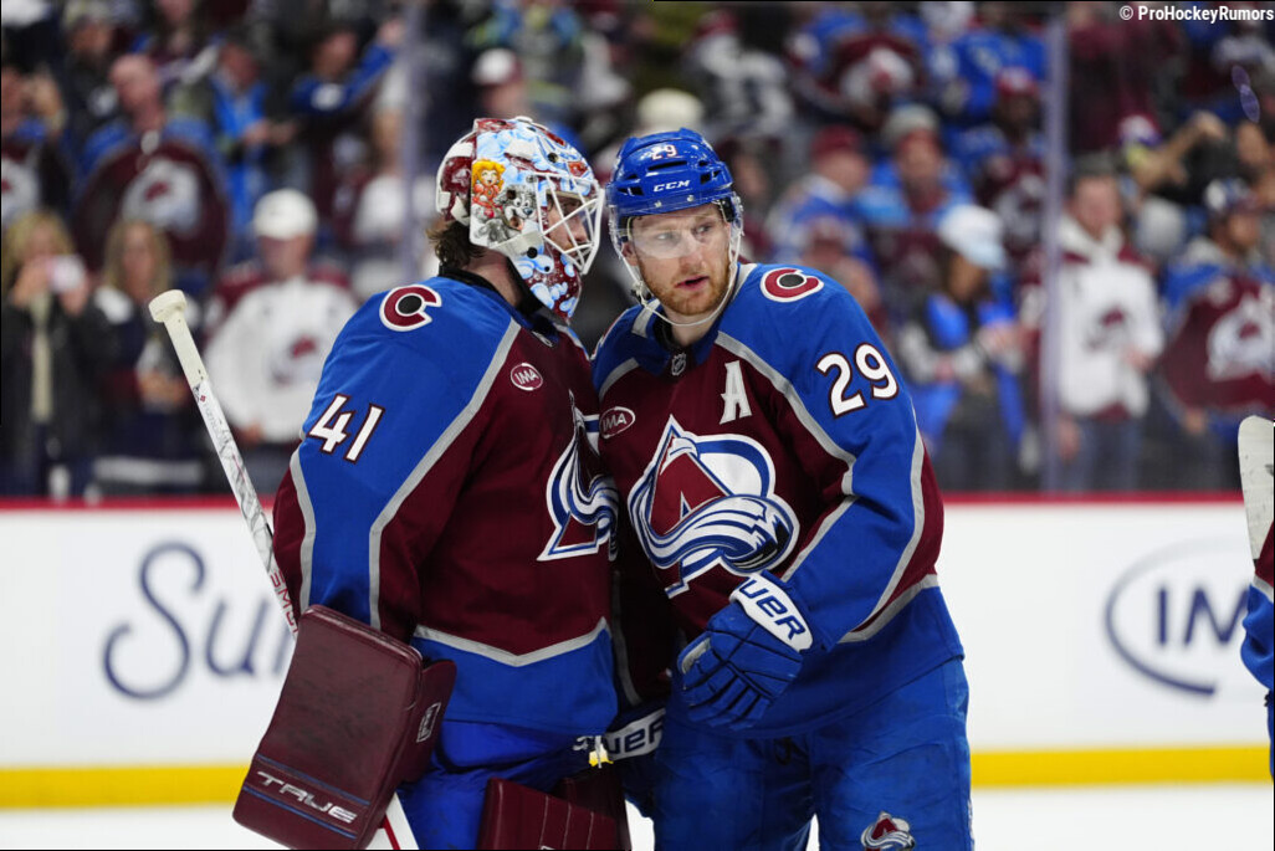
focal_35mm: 200
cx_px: 638
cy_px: 426
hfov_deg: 10.3
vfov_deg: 6.9
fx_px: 7086
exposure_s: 1/2500
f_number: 2.8
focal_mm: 200
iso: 3200
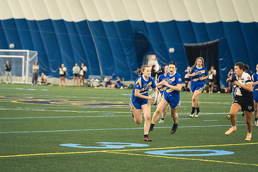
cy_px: 86
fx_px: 1289
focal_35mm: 180
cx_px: 129
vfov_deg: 7.6
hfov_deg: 11.4
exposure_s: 1/500
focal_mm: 120
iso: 11400
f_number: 2.8
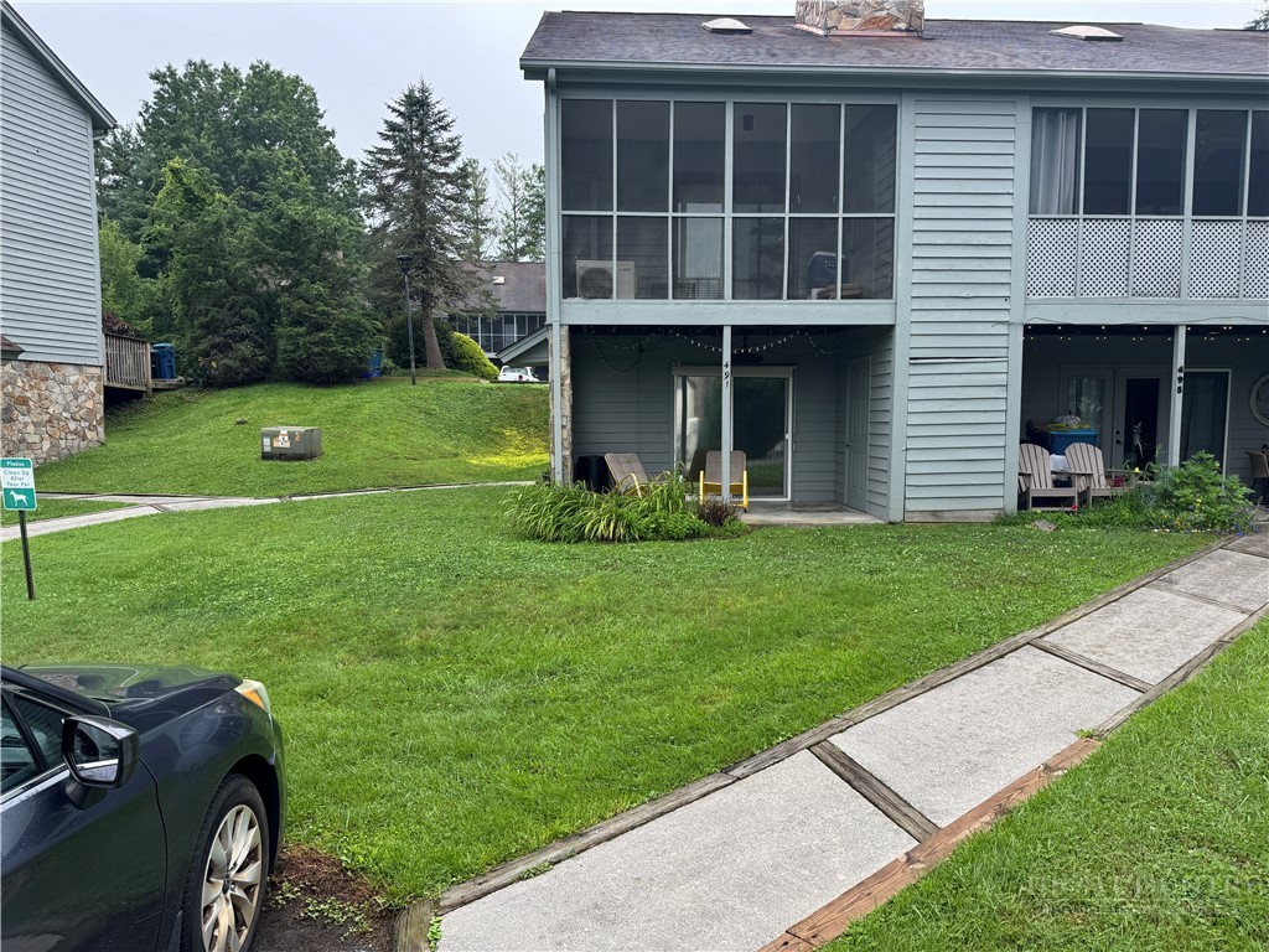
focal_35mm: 24
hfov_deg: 71.6
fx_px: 880
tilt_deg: -5.1
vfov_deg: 56.8
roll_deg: +0.5
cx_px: 634
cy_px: 476
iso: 80
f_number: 1.78
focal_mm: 6.76
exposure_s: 1/621
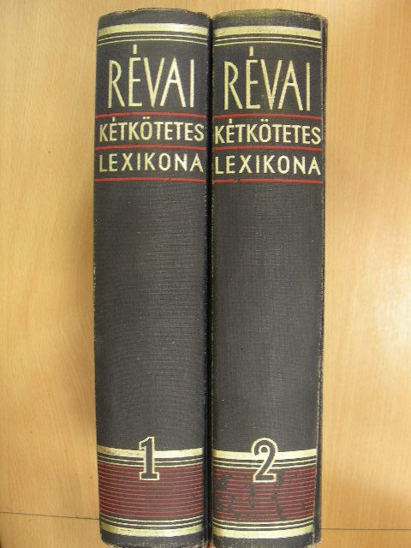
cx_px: 206
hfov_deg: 37.7
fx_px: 602
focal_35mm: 38
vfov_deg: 49.0
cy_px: 274
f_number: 3.5
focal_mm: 6.3
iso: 71
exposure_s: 1/3.9
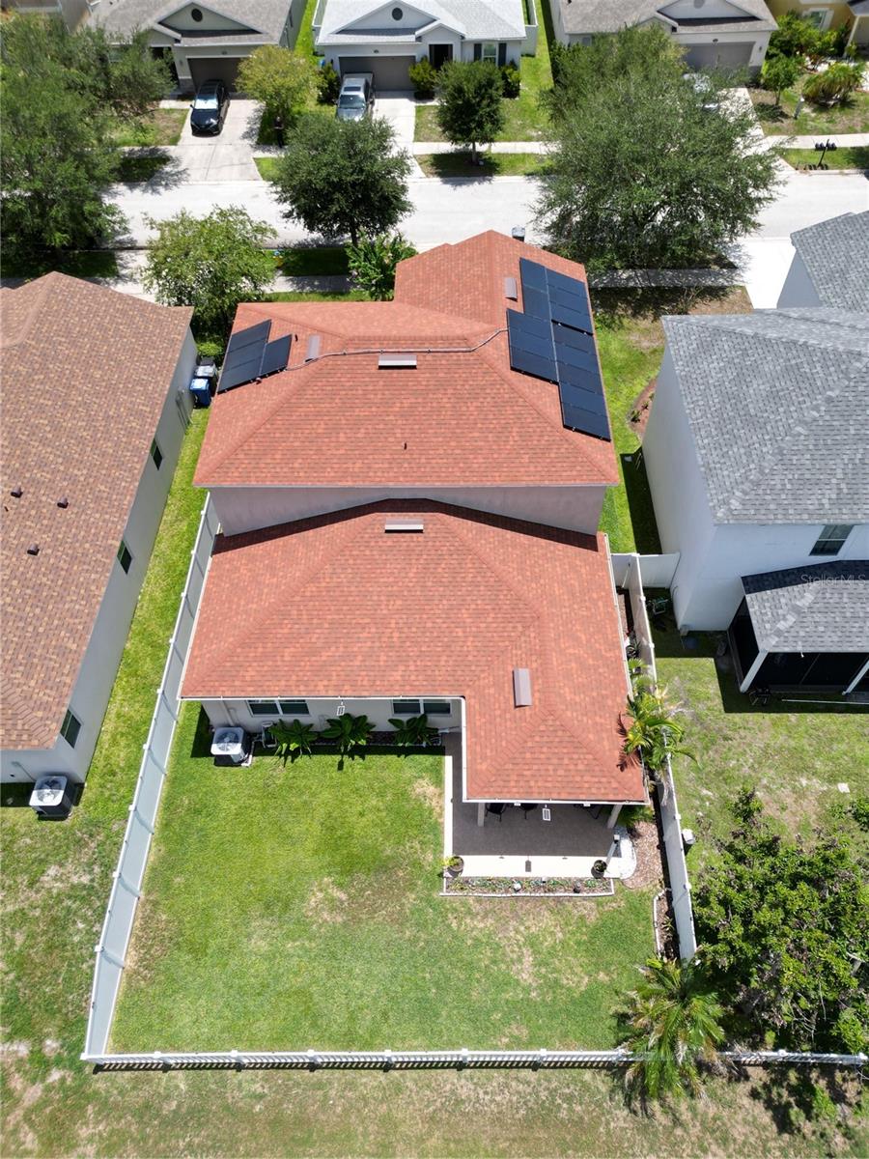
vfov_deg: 71.6
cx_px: 434
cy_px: 580
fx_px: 803
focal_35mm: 24
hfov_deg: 56.8
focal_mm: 6.72
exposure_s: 1/2500
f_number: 1.7
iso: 110
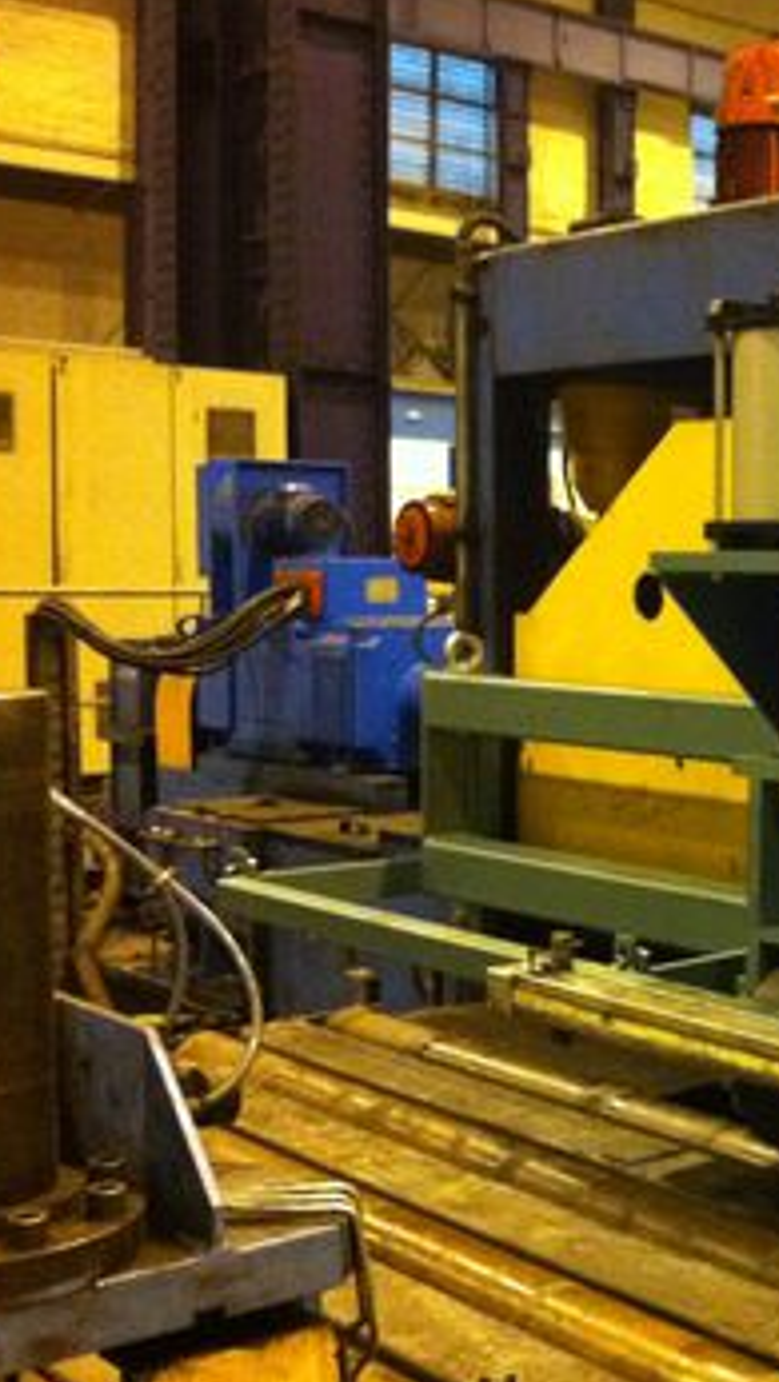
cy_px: 693
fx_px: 2017
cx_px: 943
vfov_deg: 37.8
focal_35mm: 55
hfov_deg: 20.4
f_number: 2.8
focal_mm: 3.85
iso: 1000
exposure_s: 1/15
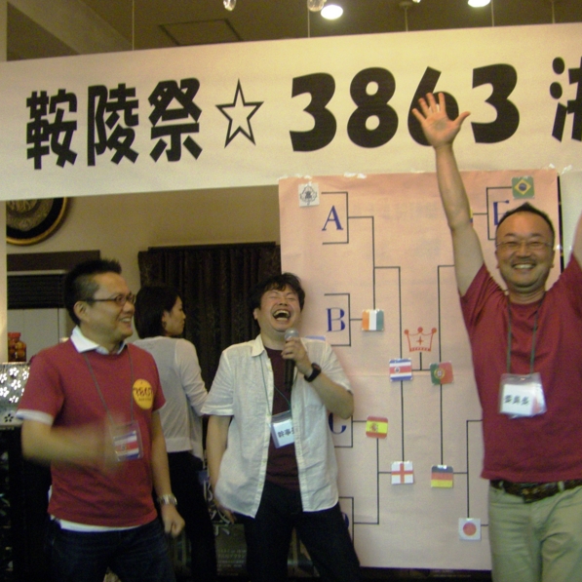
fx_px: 856
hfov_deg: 37.5
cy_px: 291
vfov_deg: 37.6
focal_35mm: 45
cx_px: 328
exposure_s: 1/50
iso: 500
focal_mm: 6.3
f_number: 3.5
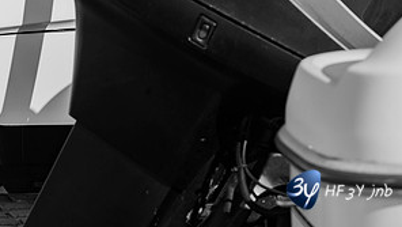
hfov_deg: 13.3
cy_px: -33
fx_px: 1707
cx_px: 11
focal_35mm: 160
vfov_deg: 7.5
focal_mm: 78
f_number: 9
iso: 200
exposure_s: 1/320
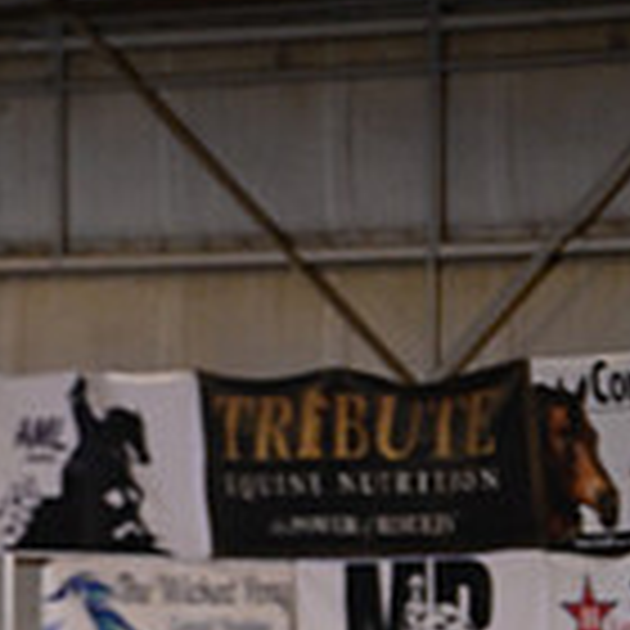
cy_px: 799
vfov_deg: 2.5
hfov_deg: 2.5
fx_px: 14516
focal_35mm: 705
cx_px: -648
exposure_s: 1/200
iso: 2500
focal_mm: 200
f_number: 4
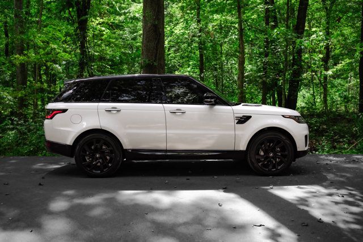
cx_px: 182
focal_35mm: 34
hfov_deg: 55.8
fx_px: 343
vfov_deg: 38.9
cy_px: 121
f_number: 3.5
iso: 500
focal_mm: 34
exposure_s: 1/1600
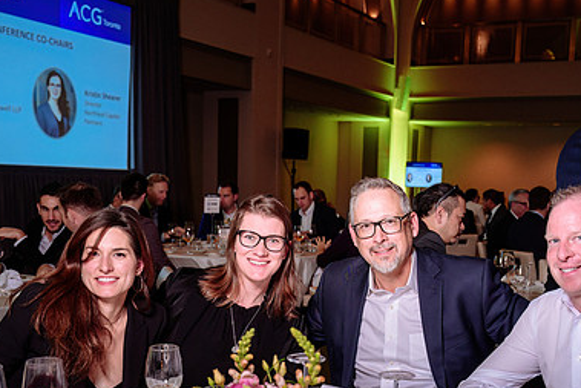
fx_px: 807
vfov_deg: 26.7
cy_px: 287
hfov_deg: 39.5
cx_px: 335
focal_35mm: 50
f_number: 3.5
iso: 1000
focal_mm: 30
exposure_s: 1/125
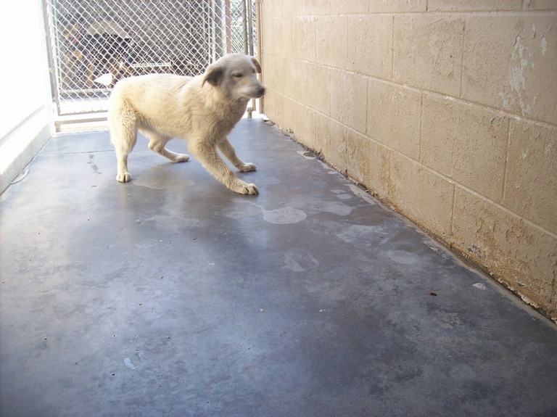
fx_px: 579
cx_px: 278
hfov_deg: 51.4
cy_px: 208
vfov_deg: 39.6
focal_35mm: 36
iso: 80
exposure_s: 1/132
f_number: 2.7
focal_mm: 6
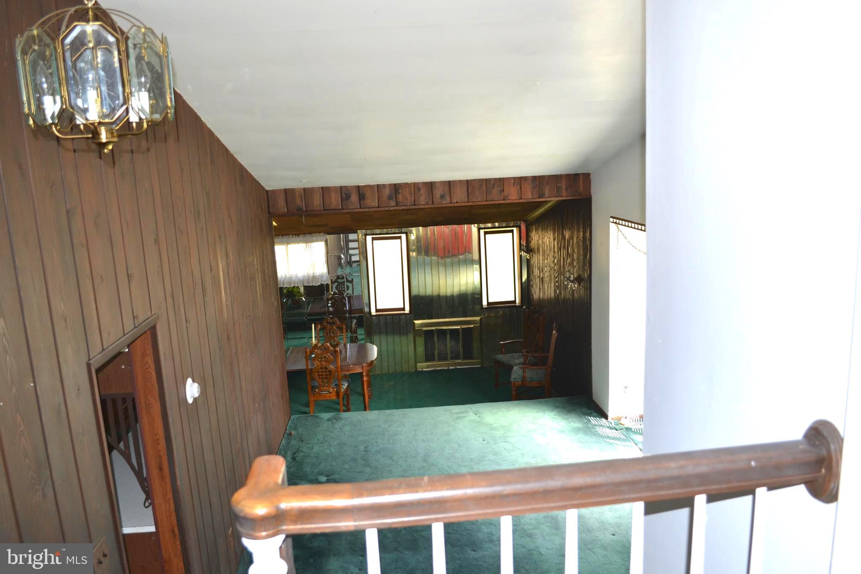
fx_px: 646
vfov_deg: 47.9
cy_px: 287
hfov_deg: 67.4
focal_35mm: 27
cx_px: 430
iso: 400
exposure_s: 1/80
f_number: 4
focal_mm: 18
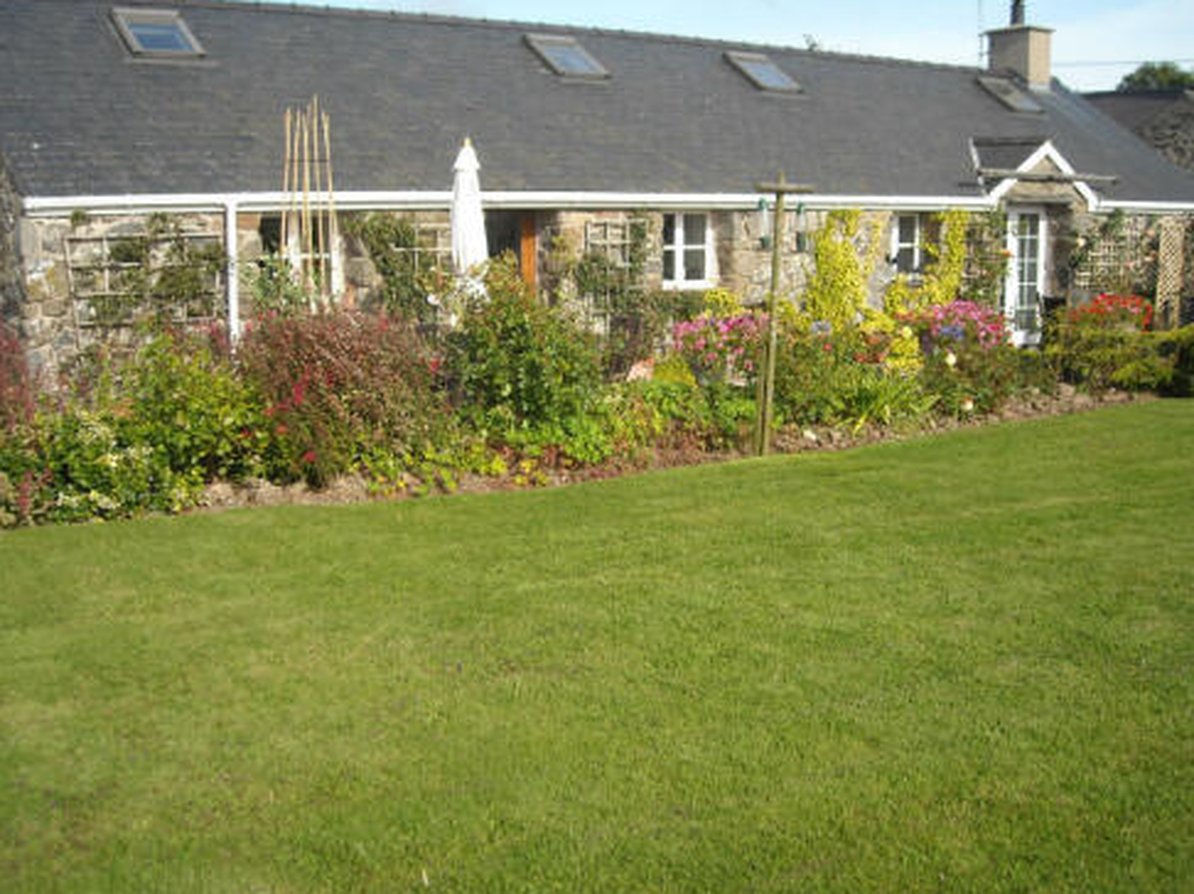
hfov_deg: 44.7
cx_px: 515
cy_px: 394
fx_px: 1448
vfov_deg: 34.3
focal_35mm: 42
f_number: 5.6
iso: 64
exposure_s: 1/192
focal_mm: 5.7
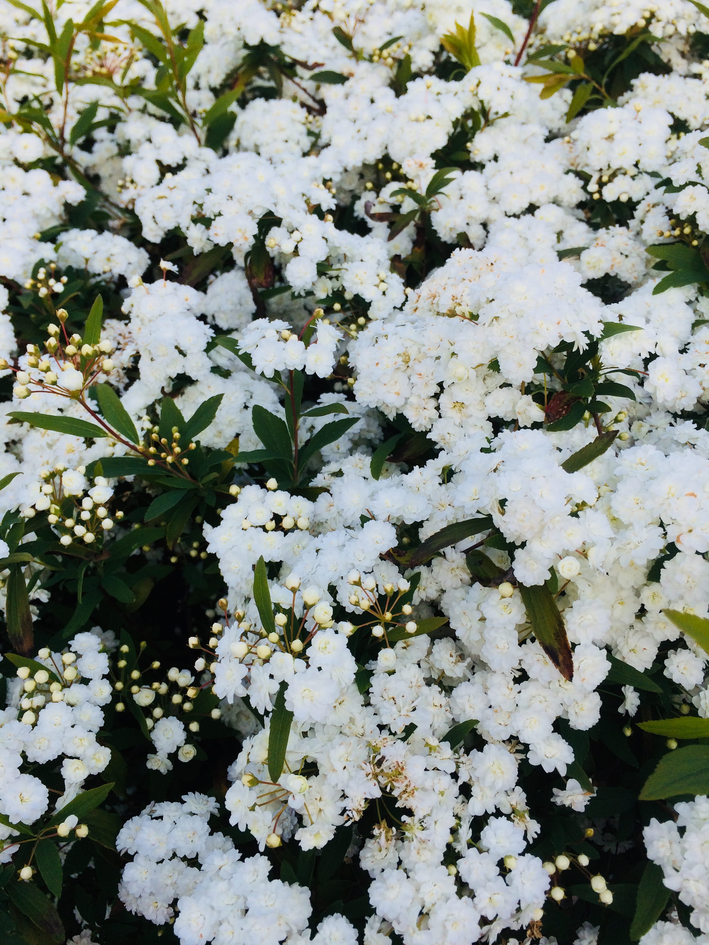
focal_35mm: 29
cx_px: 354
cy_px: 472
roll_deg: +2.2
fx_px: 792
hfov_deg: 48.2
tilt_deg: -38.7
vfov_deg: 61.7
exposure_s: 1/494
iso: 32
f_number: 2.2
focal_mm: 4.15
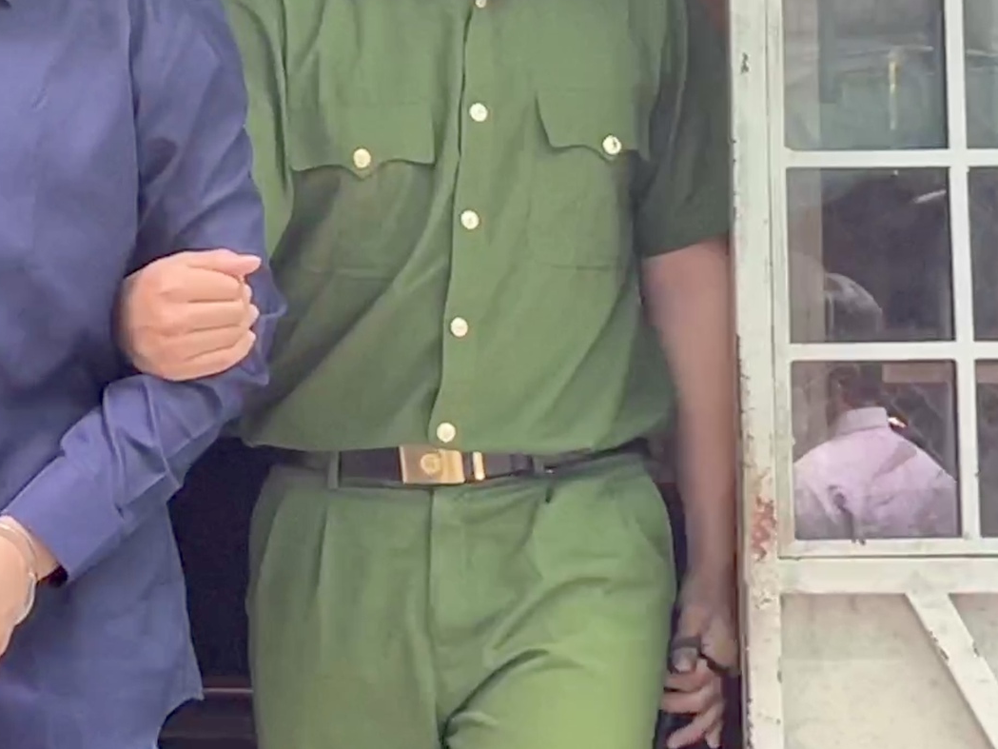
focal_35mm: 122
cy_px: 81
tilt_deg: +4.6
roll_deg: -0.2
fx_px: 3518
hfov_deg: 16.0
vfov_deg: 12.1
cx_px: 140
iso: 160
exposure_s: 1/99
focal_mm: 7.5
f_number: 2.2
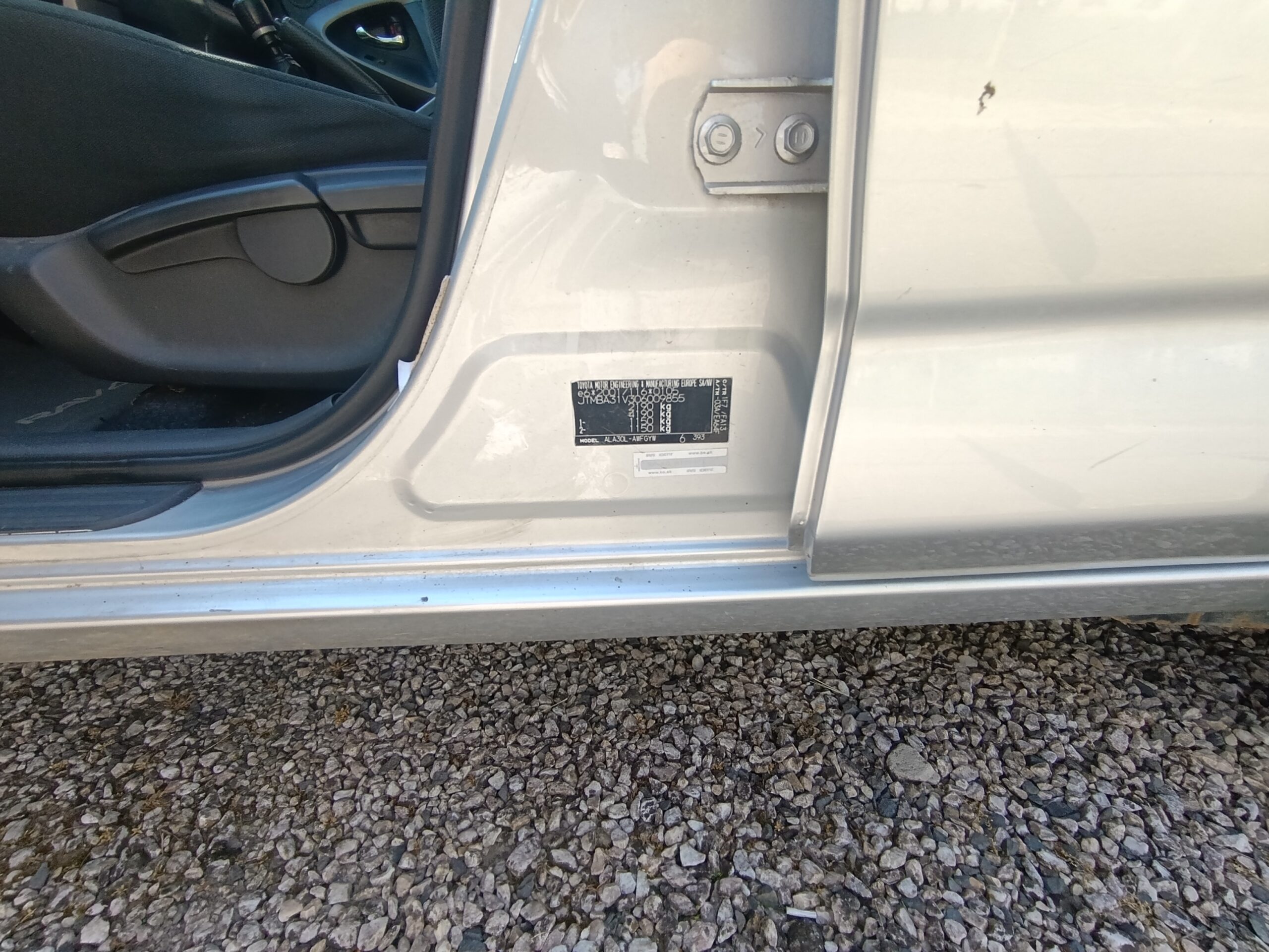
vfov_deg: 78.1
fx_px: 587
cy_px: 476
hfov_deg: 94.5
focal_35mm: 16
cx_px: 634
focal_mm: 1.65
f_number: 2.2
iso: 50
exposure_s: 1/127
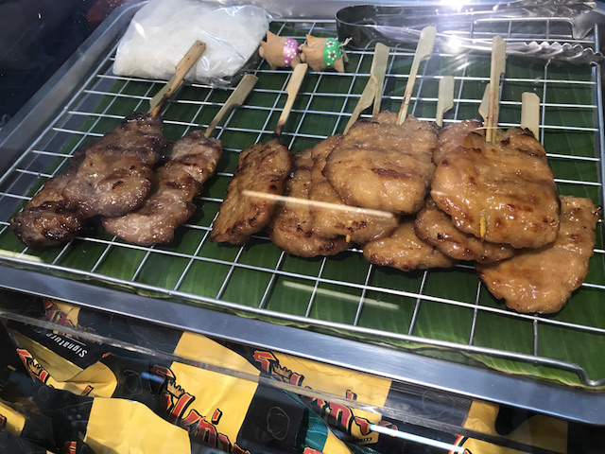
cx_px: 302
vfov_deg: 49.7
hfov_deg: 63.4
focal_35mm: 28
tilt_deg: -48.7
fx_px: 489
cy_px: 227
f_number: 1.8
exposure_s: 1/33
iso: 25
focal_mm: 3.99
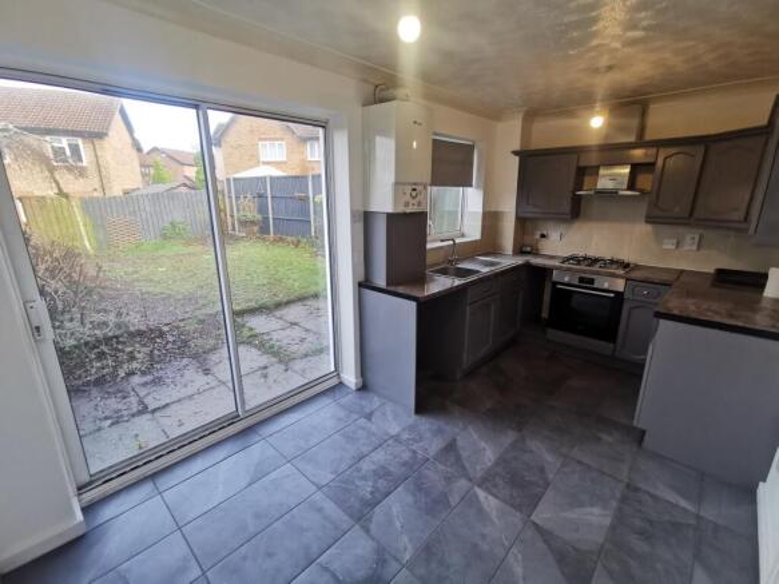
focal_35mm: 16
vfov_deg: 78.1
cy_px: 292
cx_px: 390
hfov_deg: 94.5
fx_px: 360
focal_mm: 2.35
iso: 200
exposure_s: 1/100
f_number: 2.2
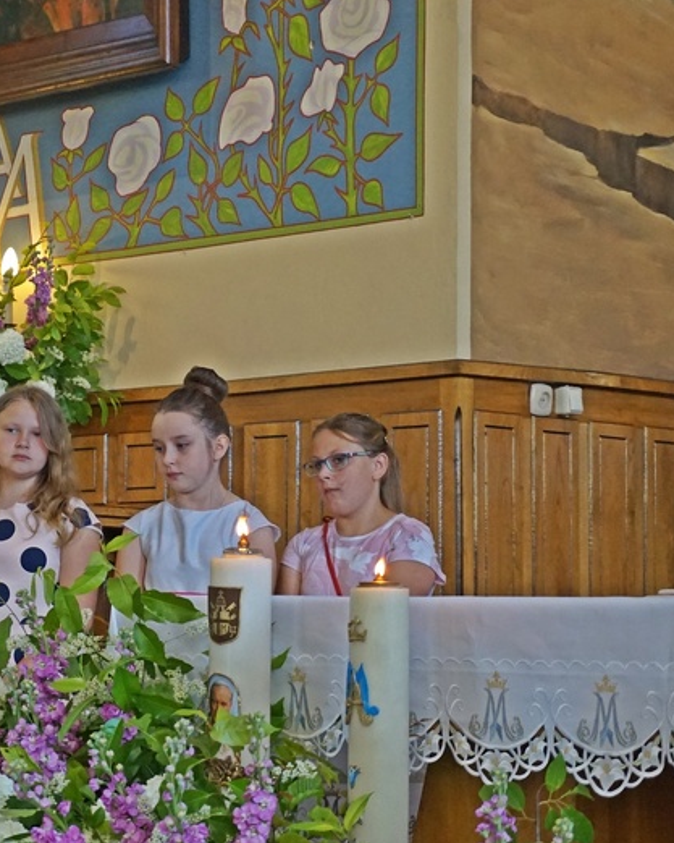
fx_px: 2667
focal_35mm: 107
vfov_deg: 17.9
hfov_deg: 14.3
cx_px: 79
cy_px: 425
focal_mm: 50
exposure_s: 1/160
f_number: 5.6
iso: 2000
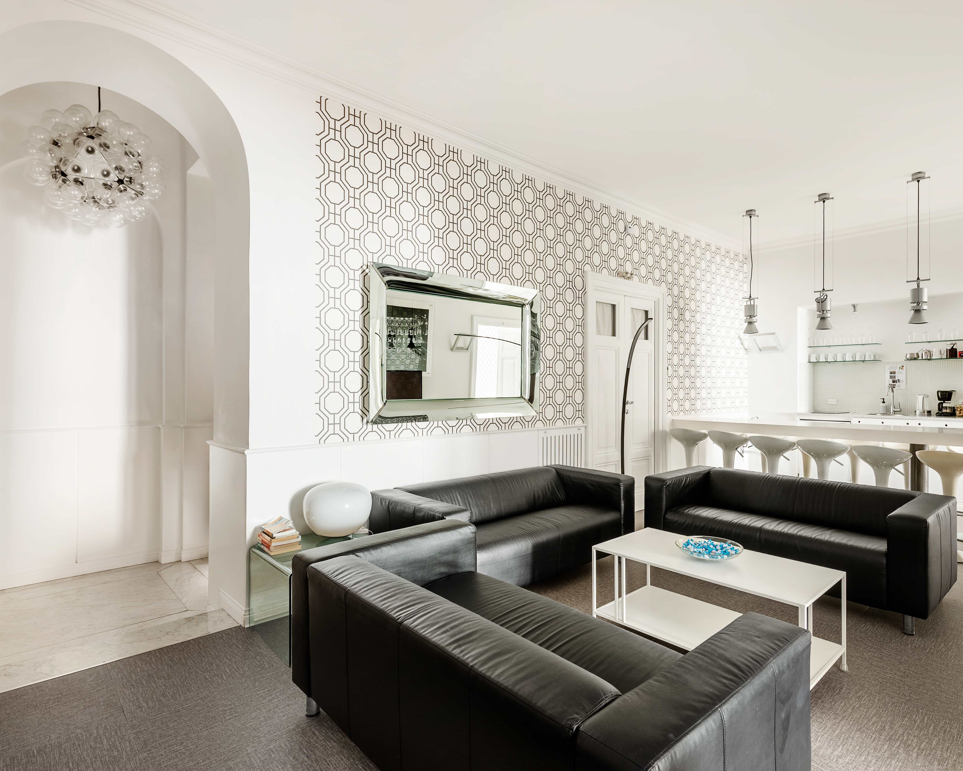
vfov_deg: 70.8
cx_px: 548
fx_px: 542
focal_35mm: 19
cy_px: 406
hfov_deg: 82.8
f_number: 8
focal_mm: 16
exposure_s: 1
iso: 100
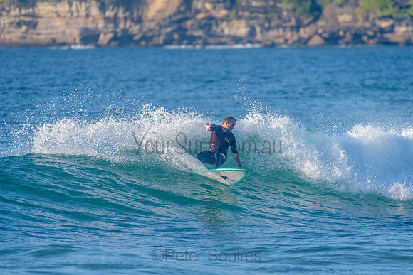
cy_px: 138
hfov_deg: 4.1
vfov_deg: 2.7
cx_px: 206
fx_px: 5741
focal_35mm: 500
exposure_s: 1/2000
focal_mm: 500
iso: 360
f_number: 5.6
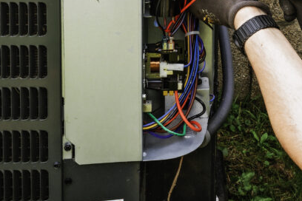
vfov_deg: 11.6
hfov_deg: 17.3
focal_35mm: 118
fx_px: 990
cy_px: 35
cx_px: 190
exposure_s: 1/55
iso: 2000
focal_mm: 47
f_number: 22
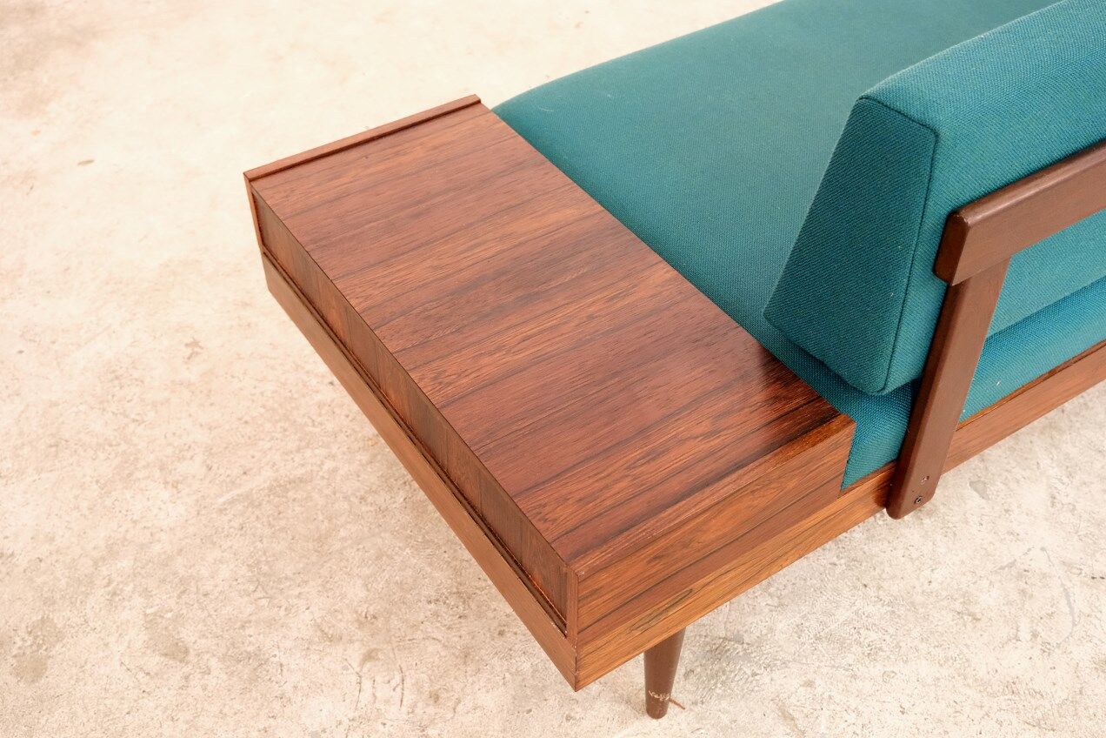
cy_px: 369
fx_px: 1137
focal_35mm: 37
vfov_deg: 35.9
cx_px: 553
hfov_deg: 51.9
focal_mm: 24.7
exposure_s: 1/38
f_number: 4
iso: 3200
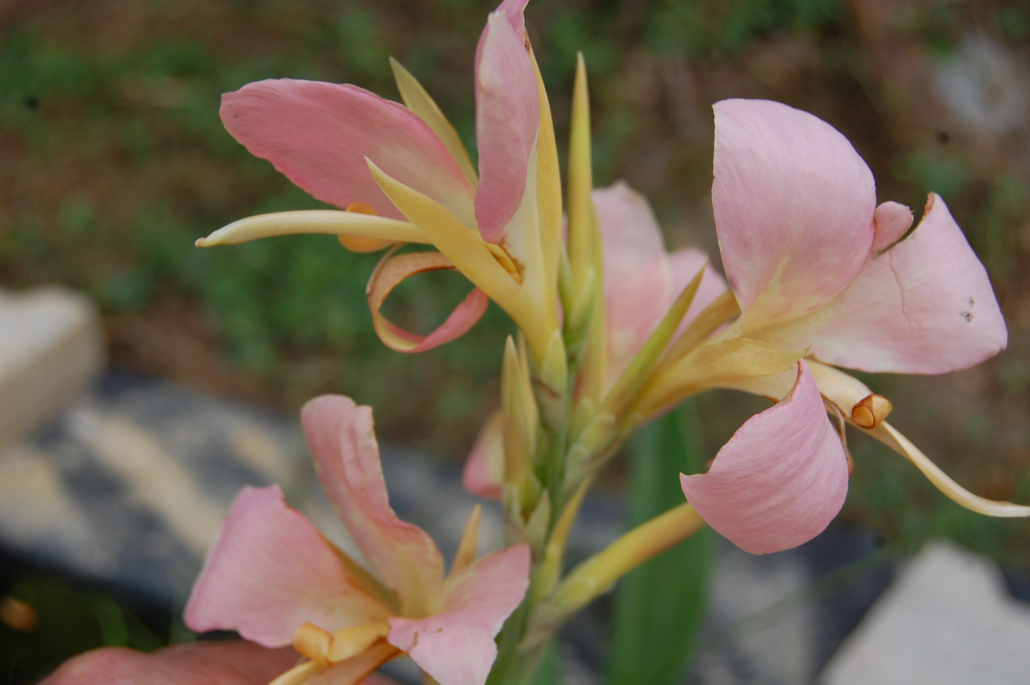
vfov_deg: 23.7
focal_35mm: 57
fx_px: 1629
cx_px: 515
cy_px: 342
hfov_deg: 35.1
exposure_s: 1/200
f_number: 7.1
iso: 200
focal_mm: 38
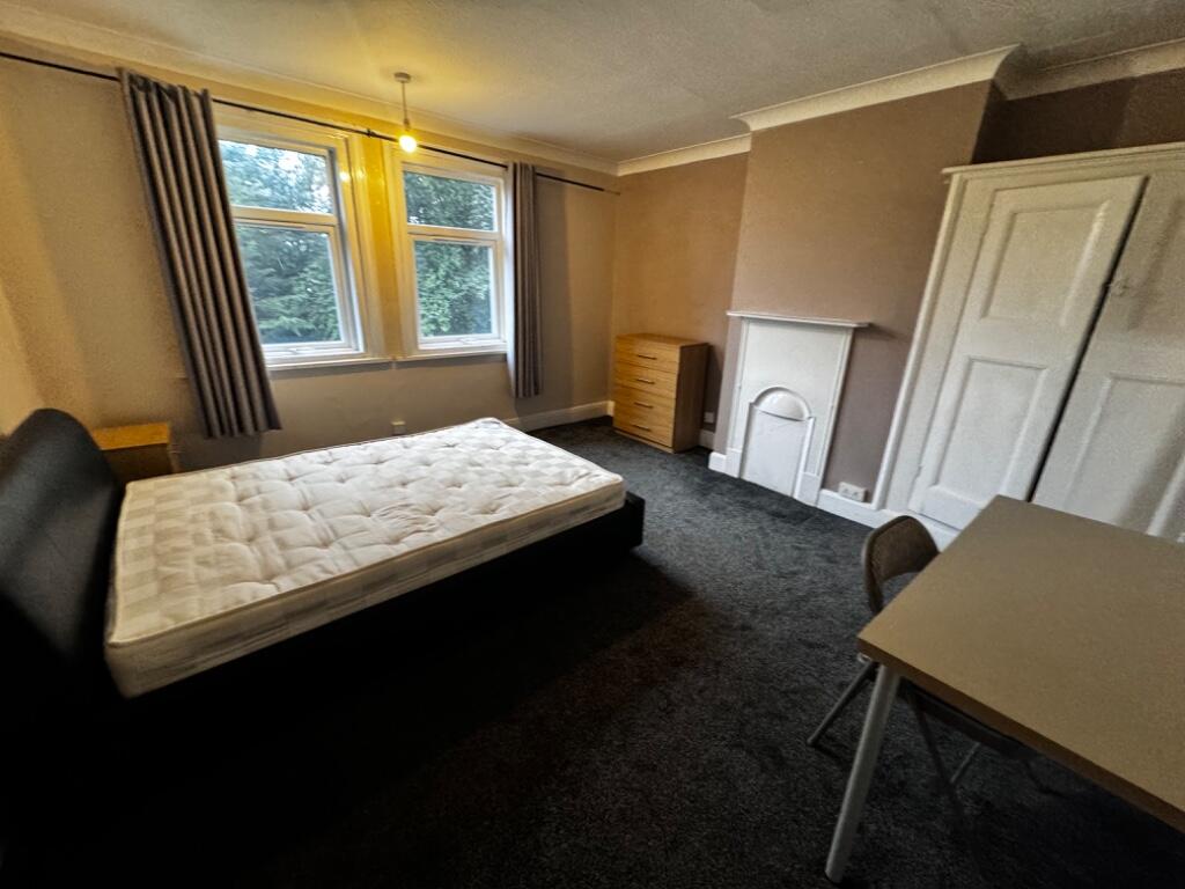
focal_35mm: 14
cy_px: 444
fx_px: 479
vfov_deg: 85.7
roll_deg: -0.6
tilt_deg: -18.1
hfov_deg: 102.1
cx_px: 592
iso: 500
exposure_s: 1/60
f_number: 2.2
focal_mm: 2.22
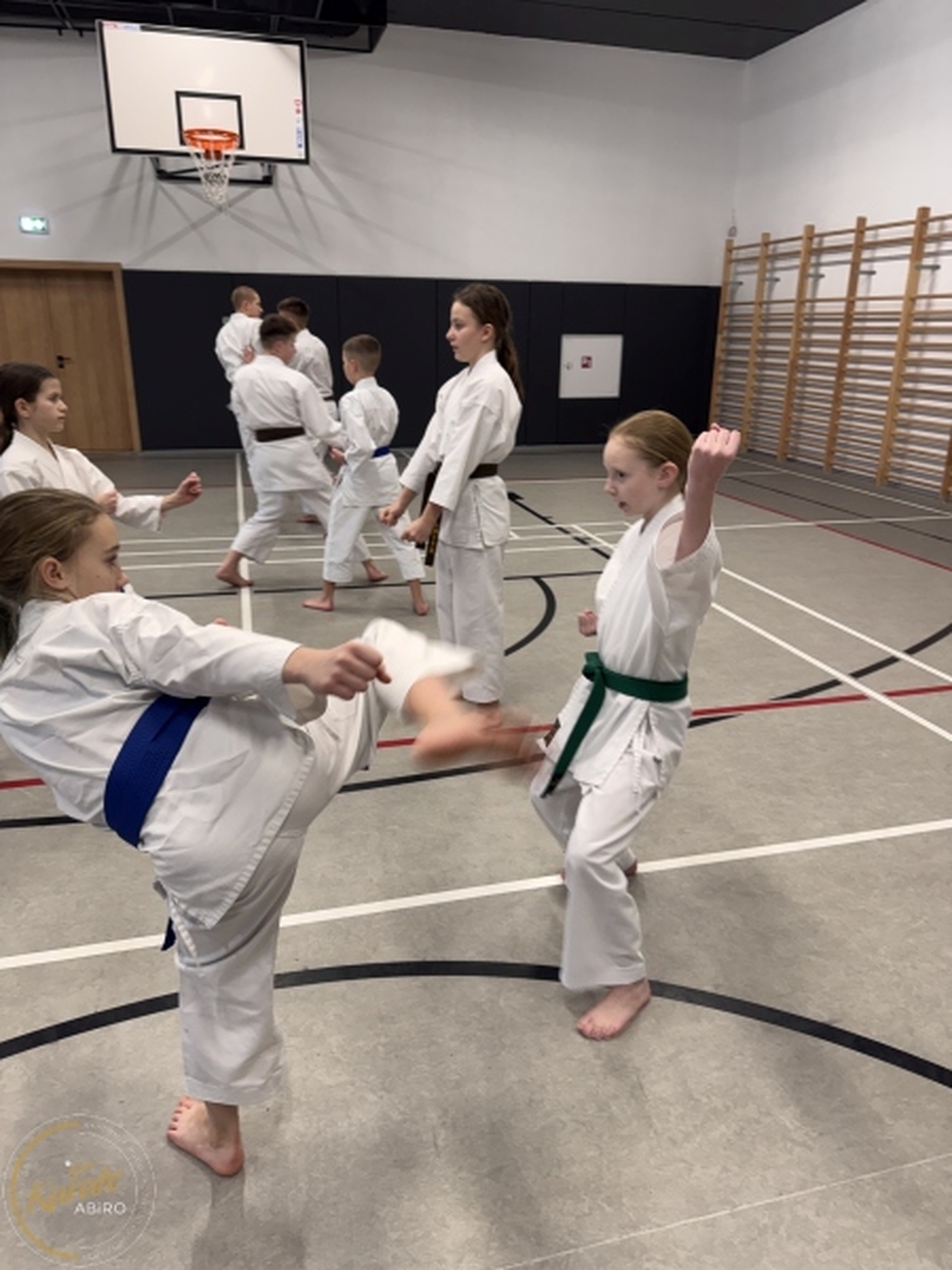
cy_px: 635
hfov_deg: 56.8
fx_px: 880
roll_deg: -0.8
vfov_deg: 71.6
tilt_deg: -17.8
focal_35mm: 24
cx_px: 476
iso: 125
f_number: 1.78
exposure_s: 1/100
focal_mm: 6.76
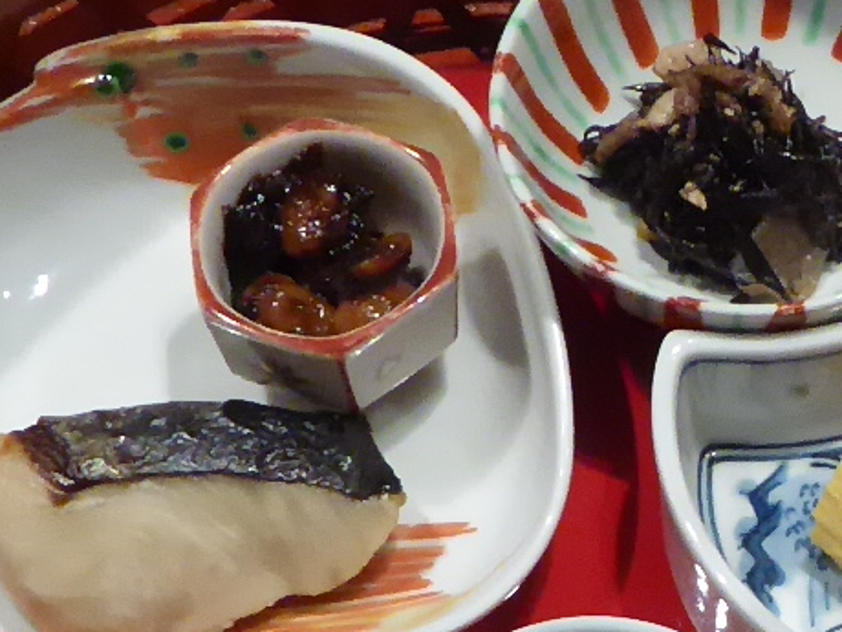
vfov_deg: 10.5
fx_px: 3381
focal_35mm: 139
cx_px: 899
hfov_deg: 13.9
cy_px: 698
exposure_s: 1/20
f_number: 3.3
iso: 400
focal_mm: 4.3
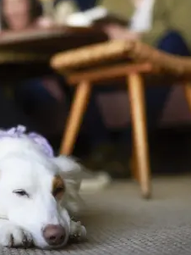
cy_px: 107
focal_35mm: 63
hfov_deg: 22.9
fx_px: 463
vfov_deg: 30.7
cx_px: 34
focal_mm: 35
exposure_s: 1/250
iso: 125
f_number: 1.8
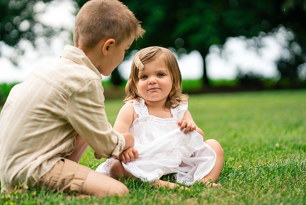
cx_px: 153
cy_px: 102
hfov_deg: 23.9
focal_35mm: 85
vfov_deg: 16.1
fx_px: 723
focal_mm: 85
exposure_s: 1/2500
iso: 400
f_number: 2.5
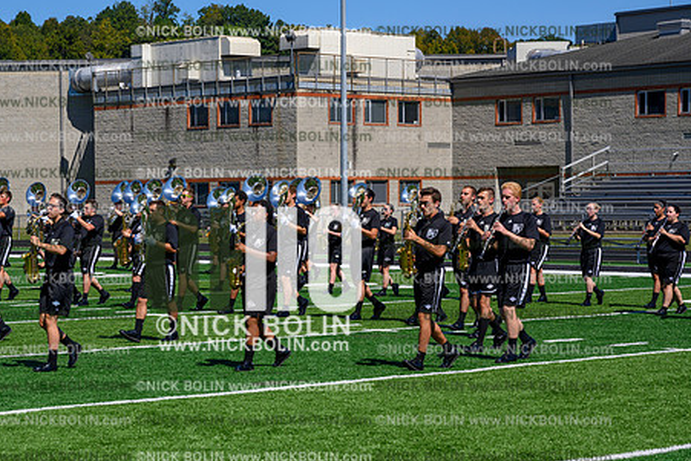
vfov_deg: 15.2
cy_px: 280
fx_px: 1728
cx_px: 253
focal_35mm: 90
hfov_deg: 22.6
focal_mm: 70
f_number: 8
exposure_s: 1/640
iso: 160
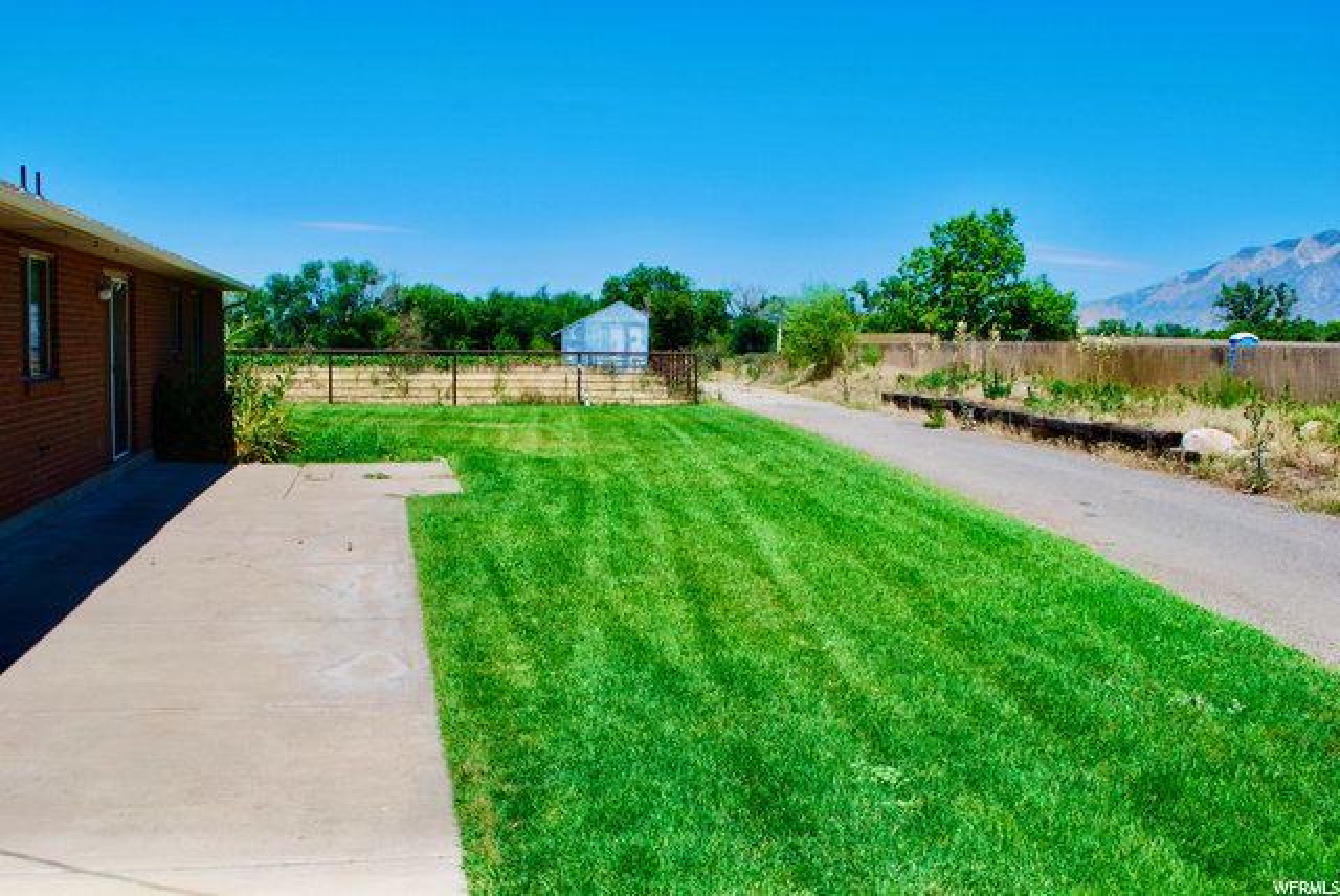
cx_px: 670
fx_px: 1229
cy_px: 448
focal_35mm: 33
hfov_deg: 57.2
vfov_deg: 40.0
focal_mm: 22
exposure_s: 1/250
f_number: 8
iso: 100
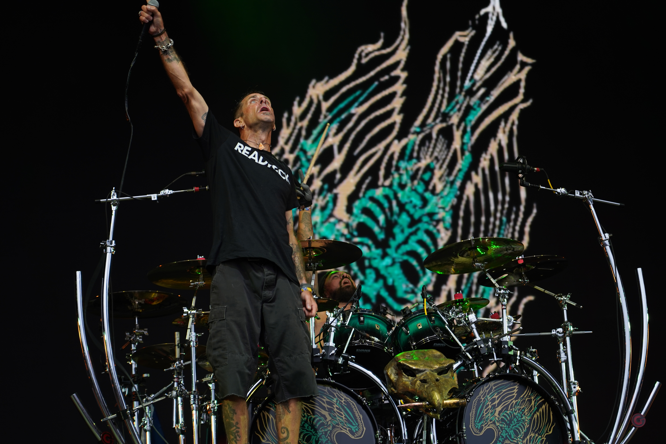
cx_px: 333
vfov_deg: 13.0
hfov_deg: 19.5
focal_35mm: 105
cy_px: 222
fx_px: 1942
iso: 250
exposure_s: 1/125
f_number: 4
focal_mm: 105
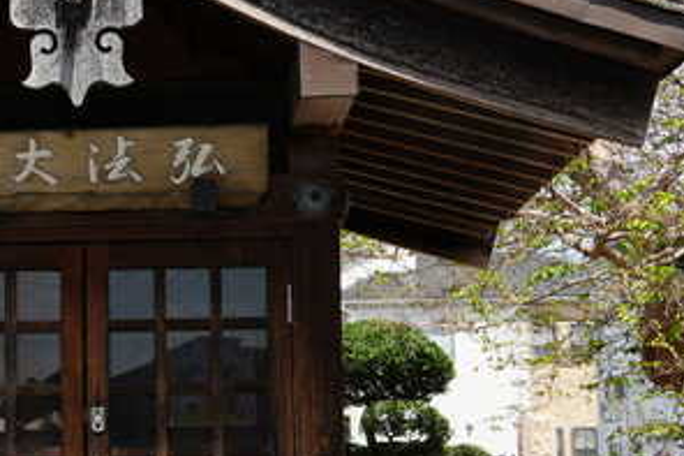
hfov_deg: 17.7
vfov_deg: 12.0
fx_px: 2165
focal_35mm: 114
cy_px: 259
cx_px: 72
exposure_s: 1/125
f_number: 9
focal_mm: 22
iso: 100
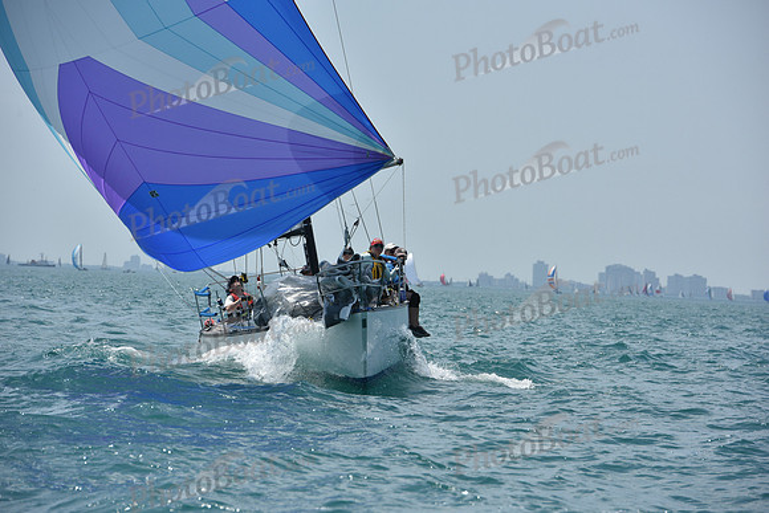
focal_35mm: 200
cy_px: 256
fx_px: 4273
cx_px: 384
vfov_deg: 6.9
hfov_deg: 10.3
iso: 250
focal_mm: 200
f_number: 9
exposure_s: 1/1250
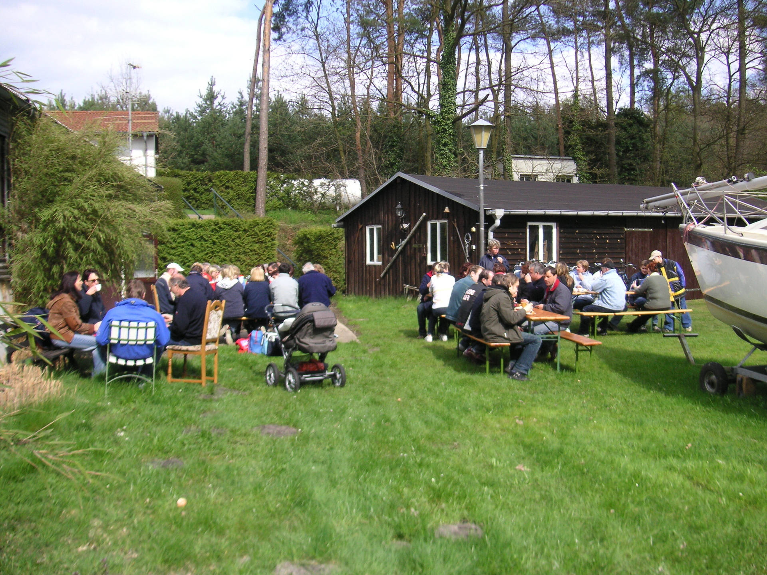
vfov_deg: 38.7
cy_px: 288
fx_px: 820
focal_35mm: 37
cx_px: 384
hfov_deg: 50.1
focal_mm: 6.1
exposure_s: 1/500
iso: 50
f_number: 2.8
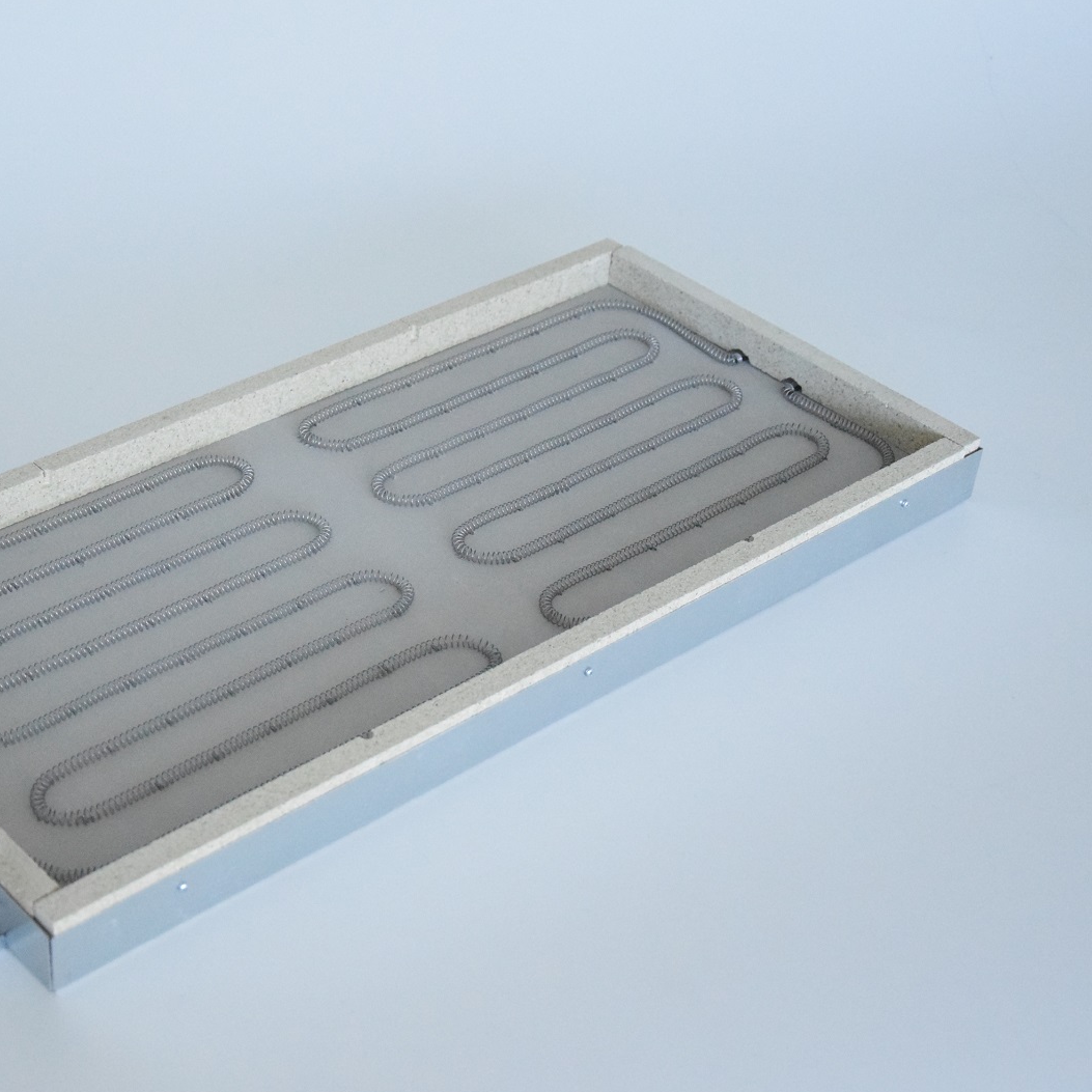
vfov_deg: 27.7
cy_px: 550
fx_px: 2213
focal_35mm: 62
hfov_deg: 27.5
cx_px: 345
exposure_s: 1/320
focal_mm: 32
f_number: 4.2
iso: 6400
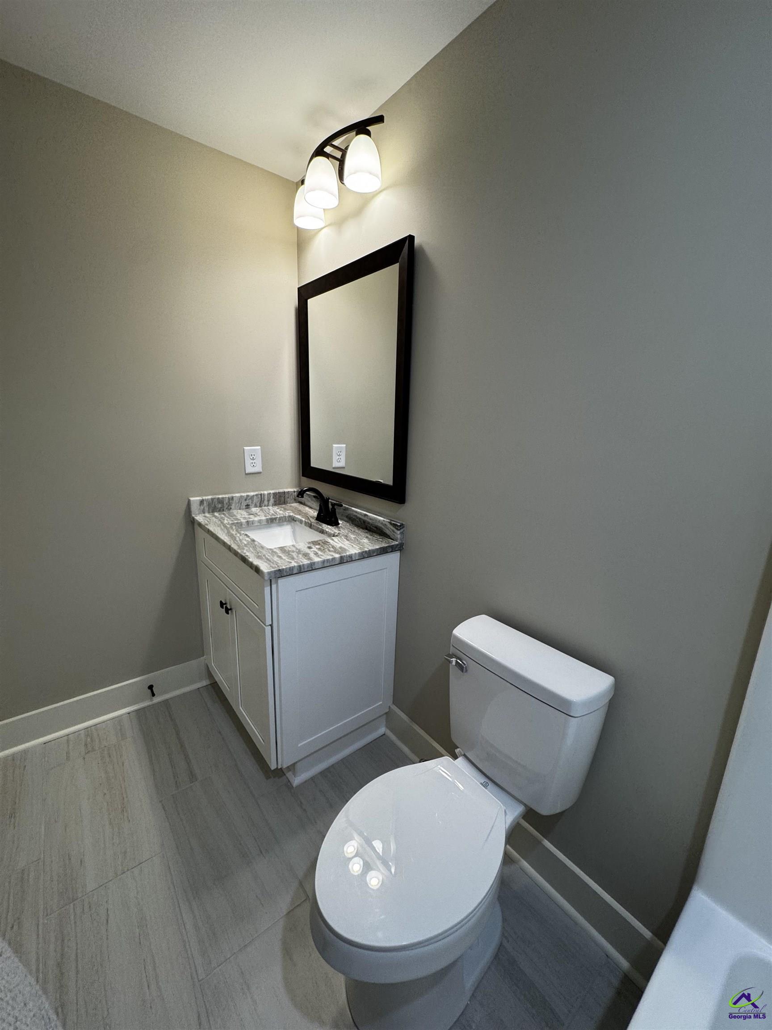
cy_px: 515
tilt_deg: -13.3
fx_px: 416
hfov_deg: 85.7
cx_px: 386
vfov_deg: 102.1
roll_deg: -2.6
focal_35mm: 14
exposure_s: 1/120
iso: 125
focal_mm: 2.22
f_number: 2.2
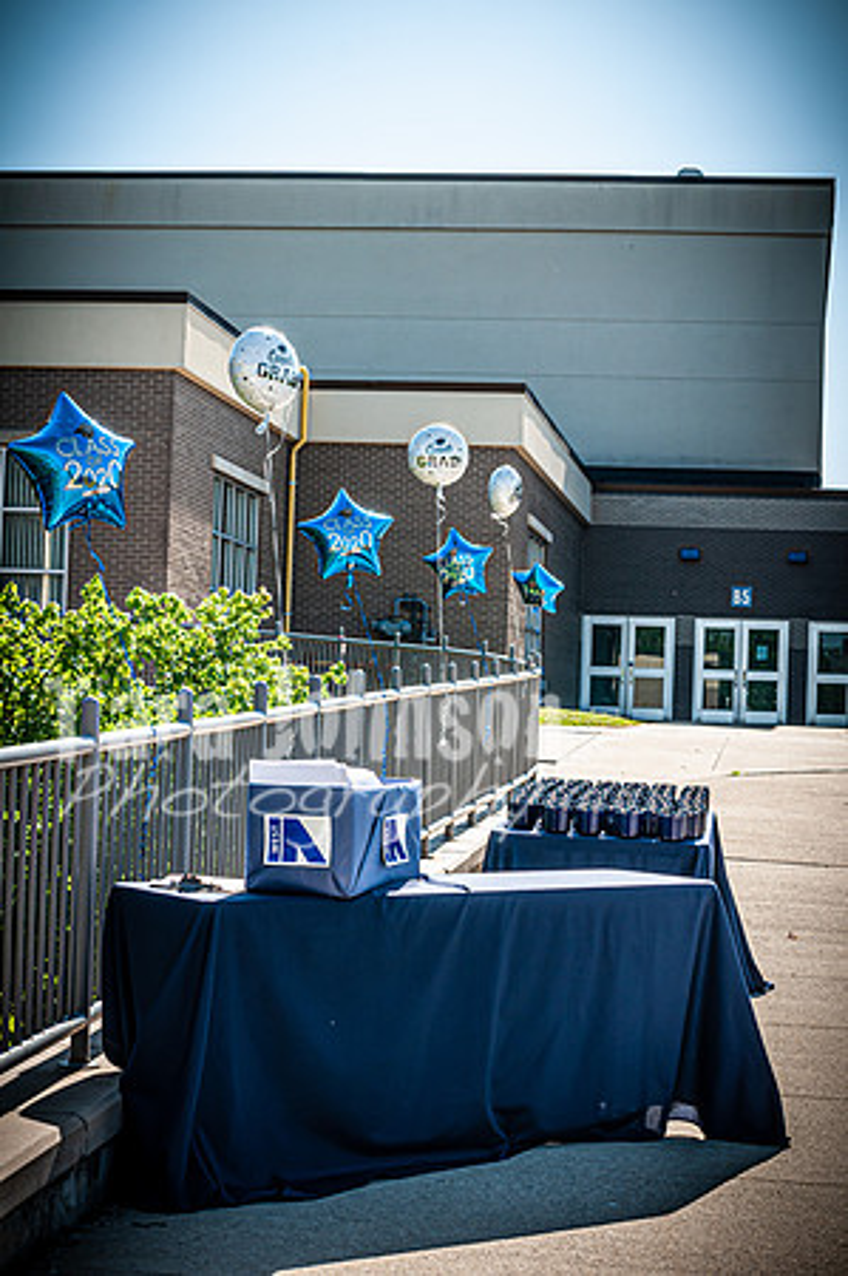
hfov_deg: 18.1
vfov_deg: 27.0
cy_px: 638
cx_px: 424
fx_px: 2656
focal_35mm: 75
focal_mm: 50
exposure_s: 1/320
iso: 200
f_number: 9
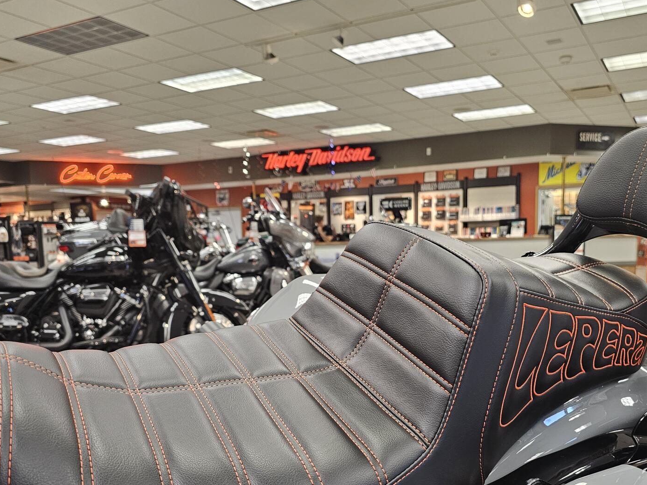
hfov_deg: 55.2
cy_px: 330
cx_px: 369
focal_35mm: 33
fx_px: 617
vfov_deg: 42.3
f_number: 1.7
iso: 320
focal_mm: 6.3
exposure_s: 1/120
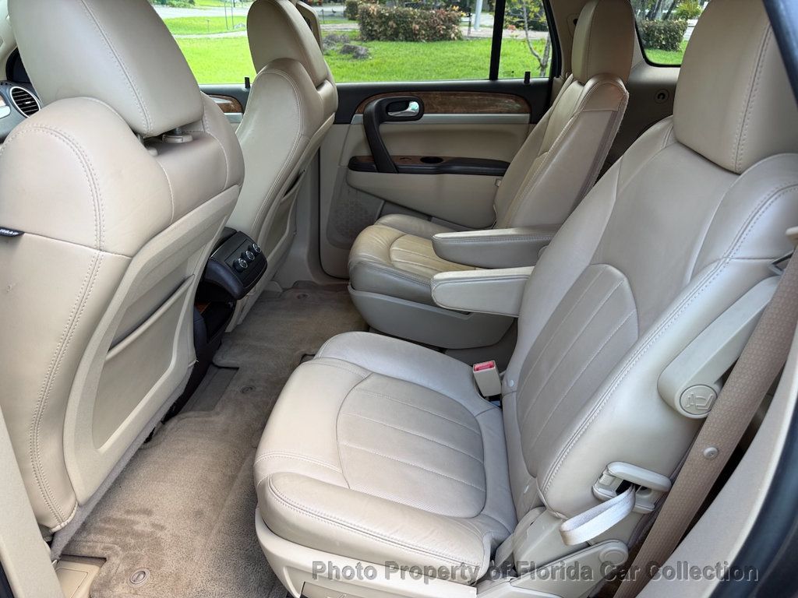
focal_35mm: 24
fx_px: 553
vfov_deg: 56.8
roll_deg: -2.7
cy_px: 299
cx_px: 399
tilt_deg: -27.8
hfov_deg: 71.6
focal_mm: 6.76
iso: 64
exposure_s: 1/121
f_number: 1.78
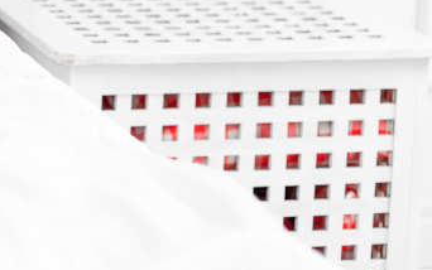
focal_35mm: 179
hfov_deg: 11.1
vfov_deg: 7.1
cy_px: -216
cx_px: -274
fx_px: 2108
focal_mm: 50
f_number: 3.5
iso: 100
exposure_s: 1/160
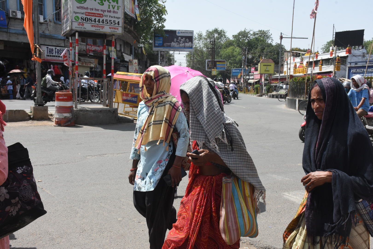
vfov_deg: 33.0
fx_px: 420
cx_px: 186
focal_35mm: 40
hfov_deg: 47.9
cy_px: 124
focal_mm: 27
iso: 800
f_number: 13
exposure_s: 1/640
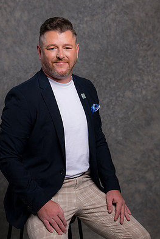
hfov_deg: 14.1
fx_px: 646
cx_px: 69
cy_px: 120
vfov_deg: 21.0
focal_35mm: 97
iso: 100
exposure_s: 1/200
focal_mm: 85
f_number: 5
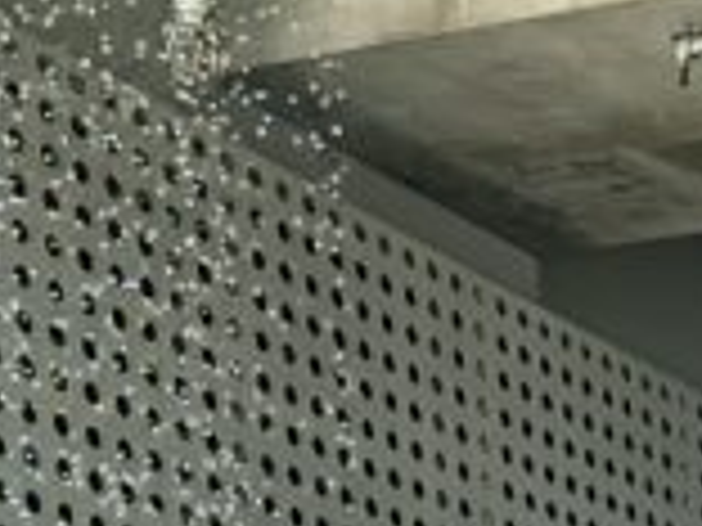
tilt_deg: -5.1
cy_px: 1713
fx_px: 3204
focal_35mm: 158
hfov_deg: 11.1
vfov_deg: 7.8
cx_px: 1485
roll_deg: +1.6
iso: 80
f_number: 1.78
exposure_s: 1/1289
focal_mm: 6.86
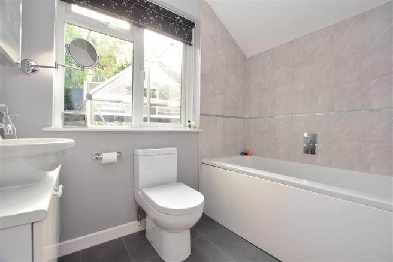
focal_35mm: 15
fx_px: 164
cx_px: 196
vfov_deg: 77.3
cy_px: 131
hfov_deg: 100.4
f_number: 5.6
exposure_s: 1/200
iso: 500
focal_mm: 10
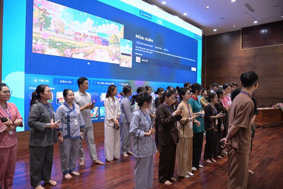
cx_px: 136
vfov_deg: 51.3
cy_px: 92
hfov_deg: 71.5
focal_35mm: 25
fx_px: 197
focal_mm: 24
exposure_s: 1/160
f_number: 4
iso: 5000
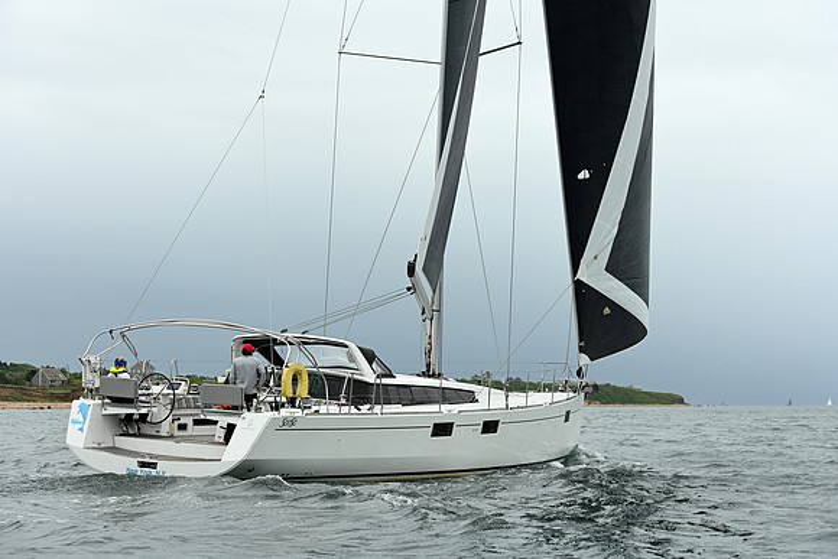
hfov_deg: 28.8
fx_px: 1630
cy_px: 280
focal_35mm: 70
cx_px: 419
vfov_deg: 19.5
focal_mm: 70
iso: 400
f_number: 8
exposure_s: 1/800
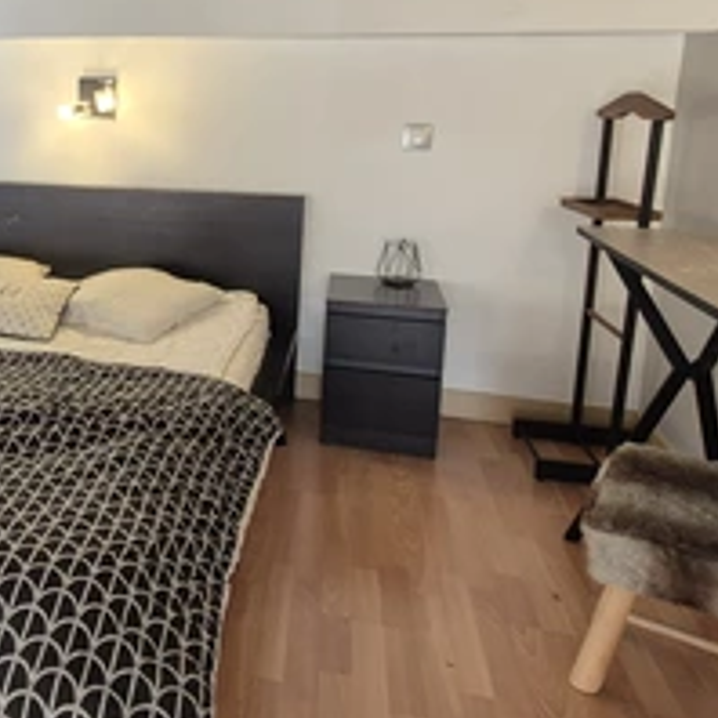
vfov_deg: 51.0
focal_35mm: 31
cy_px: 207
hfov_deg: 47.0
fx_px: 727
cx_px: 63
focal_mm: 2.2
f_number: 2.2
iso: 200
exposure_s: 1/50
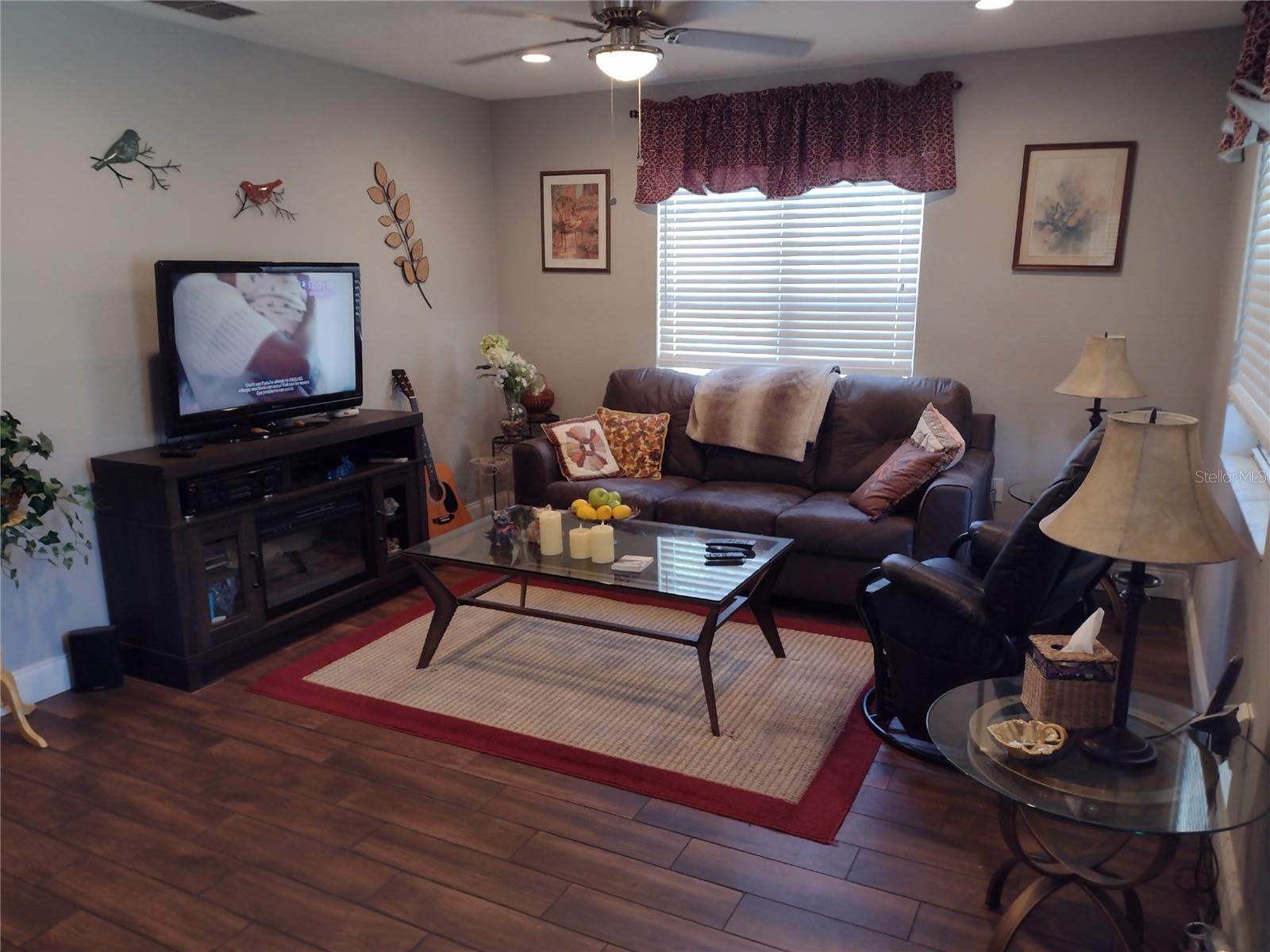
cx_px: 635
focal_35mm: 27
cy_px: 476
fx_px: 991
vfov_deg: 51.4
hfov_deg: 65.3
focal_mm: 4.71
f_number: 1.7
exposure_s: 1/40
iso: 107
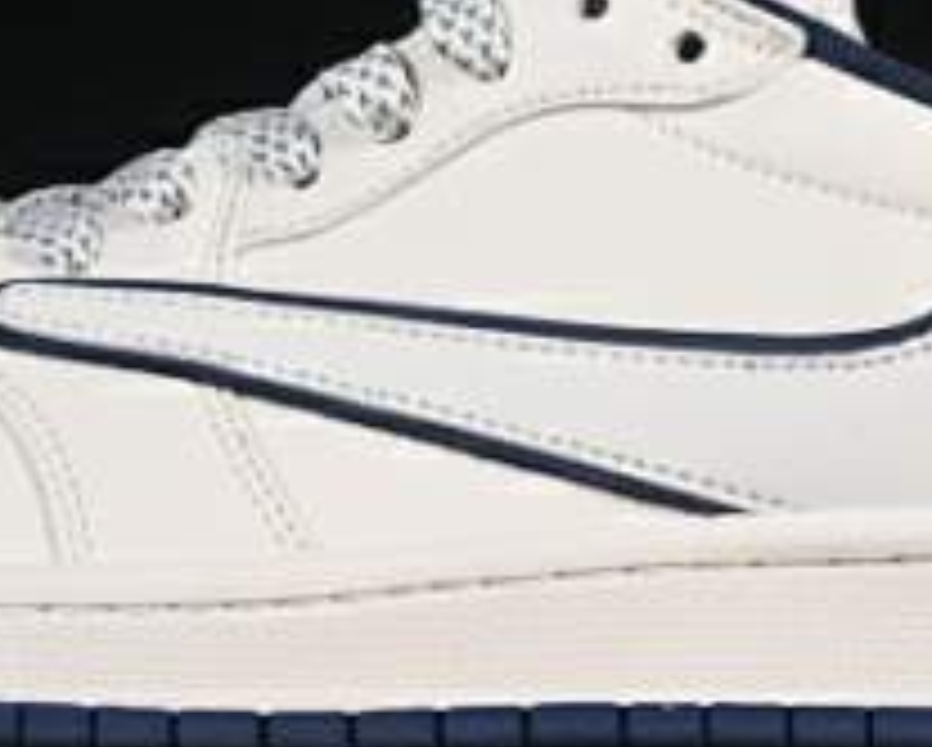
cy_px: 76
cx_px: 455
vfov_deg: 6.2
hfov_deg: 7.8
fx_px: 6847
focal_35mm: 248
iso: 160
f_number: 8
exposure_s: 1/80
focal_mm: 50
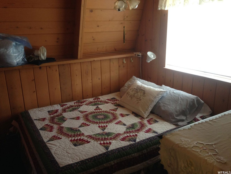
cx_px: 116
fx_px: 220
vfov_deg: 42.9
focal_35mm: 33
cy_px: 87
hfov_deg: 55.4
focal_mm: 4.12
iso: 100
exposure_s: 1/20
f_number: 2.4
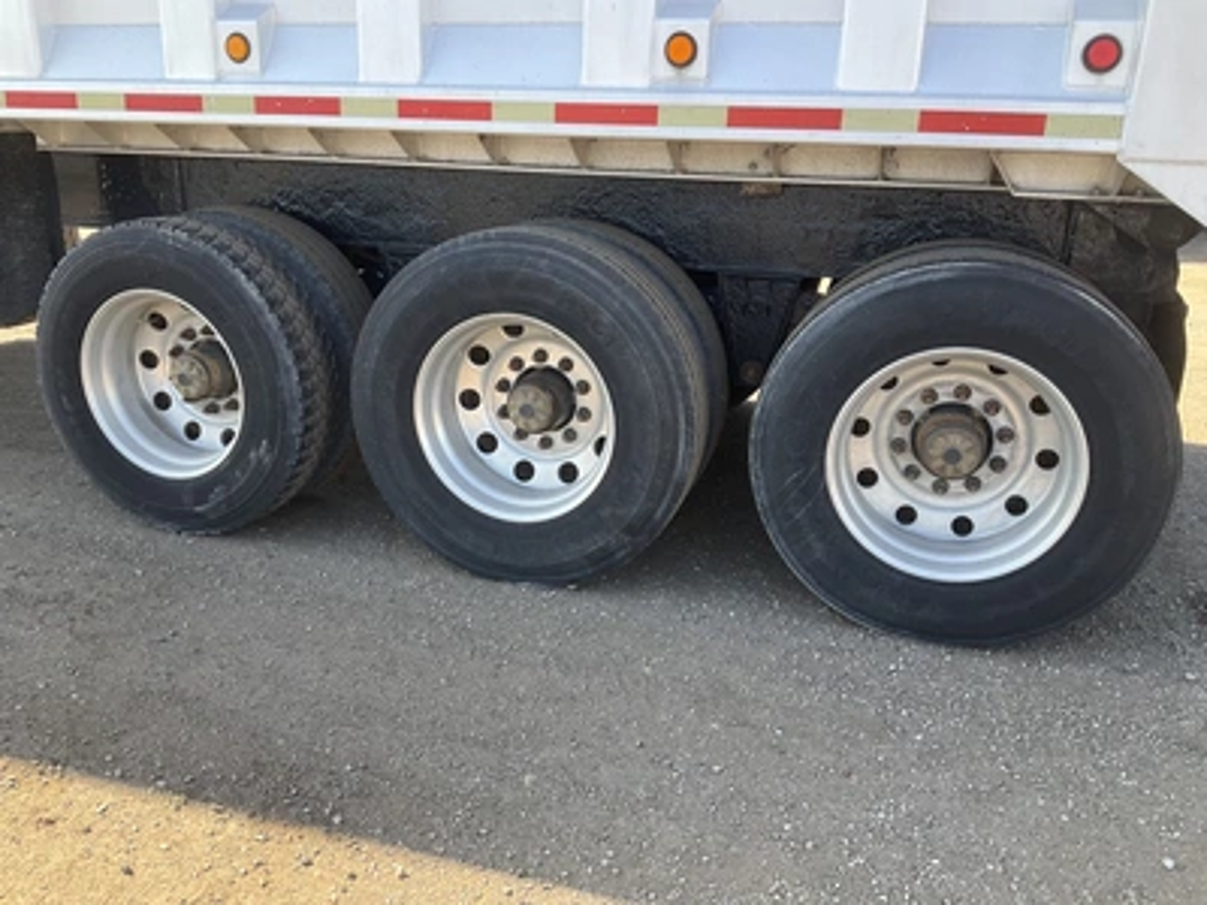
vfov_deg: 48.2
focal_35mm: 29
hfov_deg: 61.7
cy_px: 452
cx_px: 604
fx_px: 1011
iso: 20
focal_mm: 3
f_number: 1.8
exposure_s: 1/171
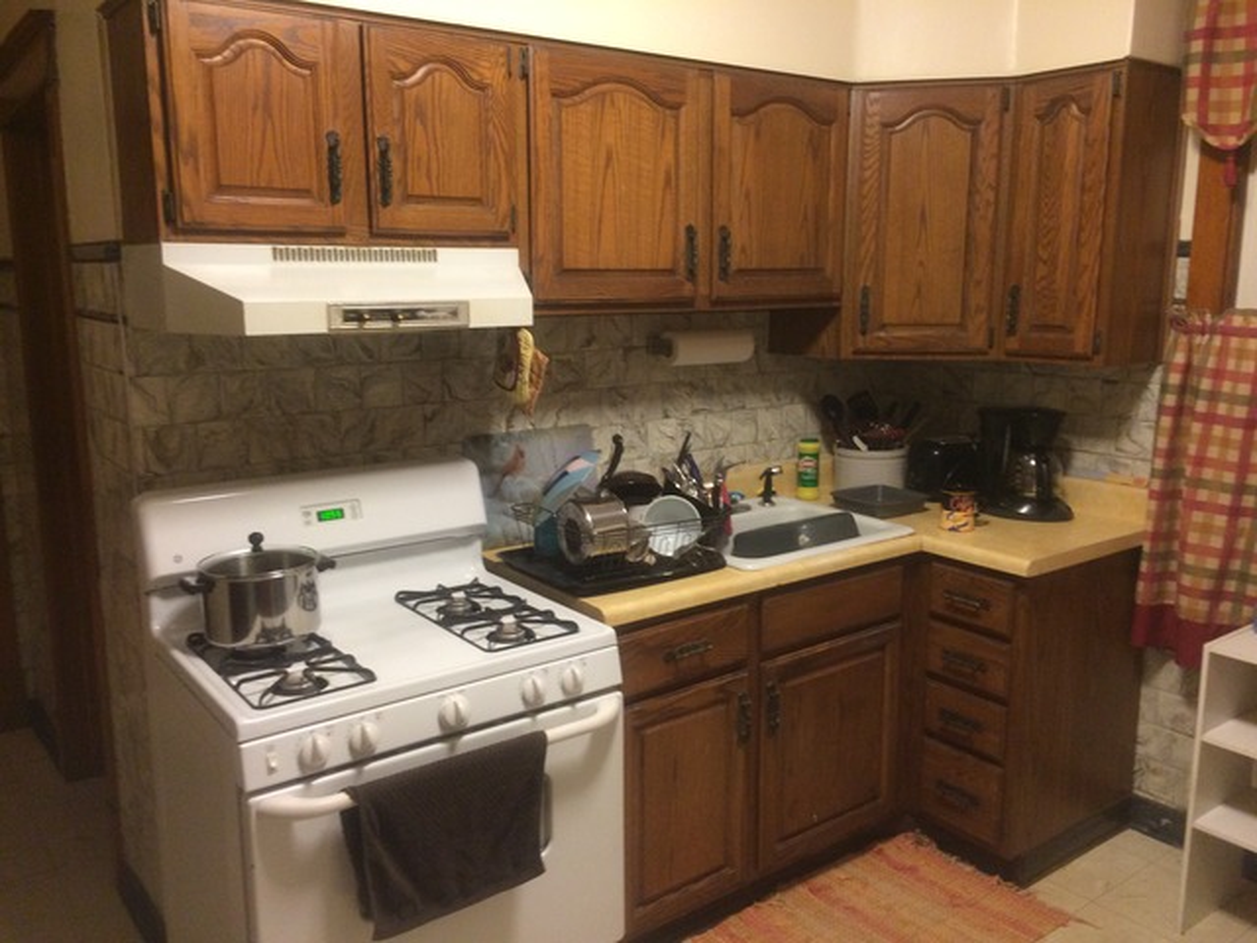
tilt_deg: -11.6
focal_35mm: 29
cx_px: 628
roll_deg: +1.5
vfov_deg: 48.2
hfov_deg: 61.7
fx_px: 1053
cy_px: 472
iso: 250
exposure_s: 1/30
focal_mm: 4.15
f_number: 2.2
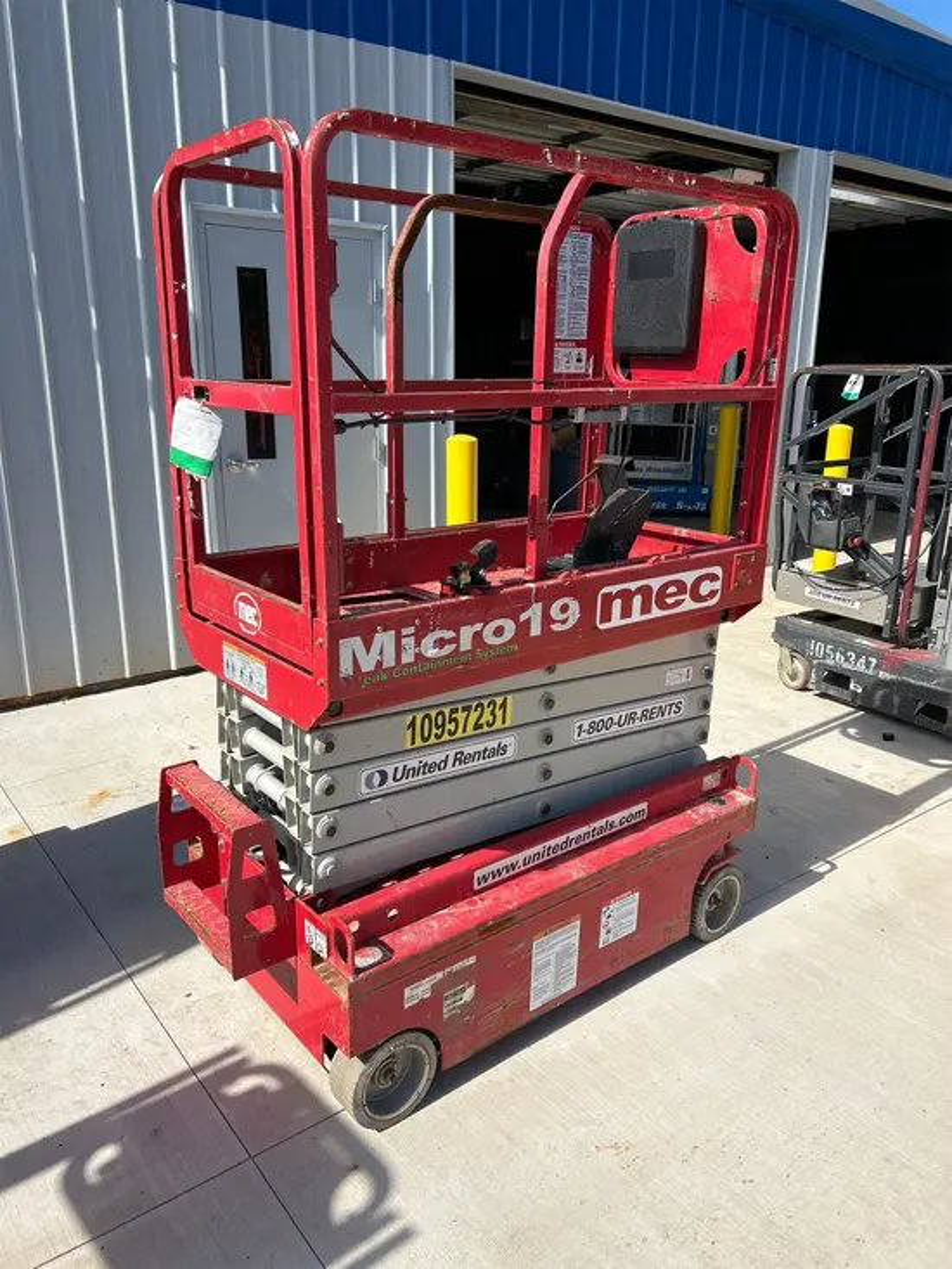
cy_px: 634
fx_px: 953
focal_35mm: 26
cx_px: 476
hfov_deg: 53.1
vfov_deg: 67.3
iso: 50
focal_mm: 5.7
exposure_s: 1/4115
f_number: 1.5
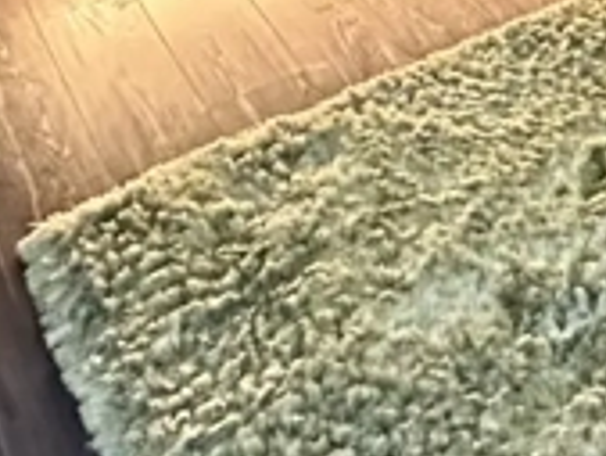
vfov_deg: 14.4
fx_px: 1454
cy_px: -492
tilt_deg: -12.8
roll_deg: +0.0
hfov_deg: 20.0
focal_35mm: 83
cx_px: 936
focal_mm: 2.22
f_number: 2.2
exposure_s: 1/41
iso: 1250
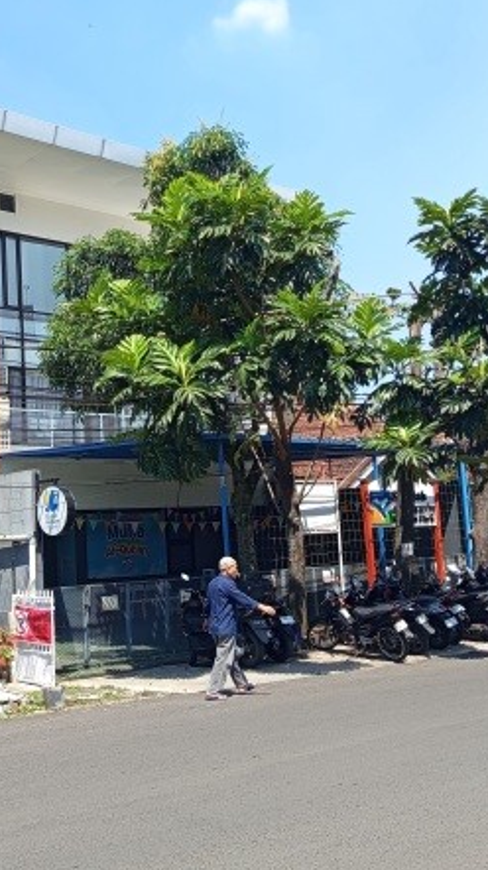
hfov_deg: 28.1
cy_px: 433
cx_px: 167
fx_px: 968
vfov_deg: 48.4
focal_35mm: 42
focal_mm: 5.24
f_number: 1.7
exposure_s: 1/455
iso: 51
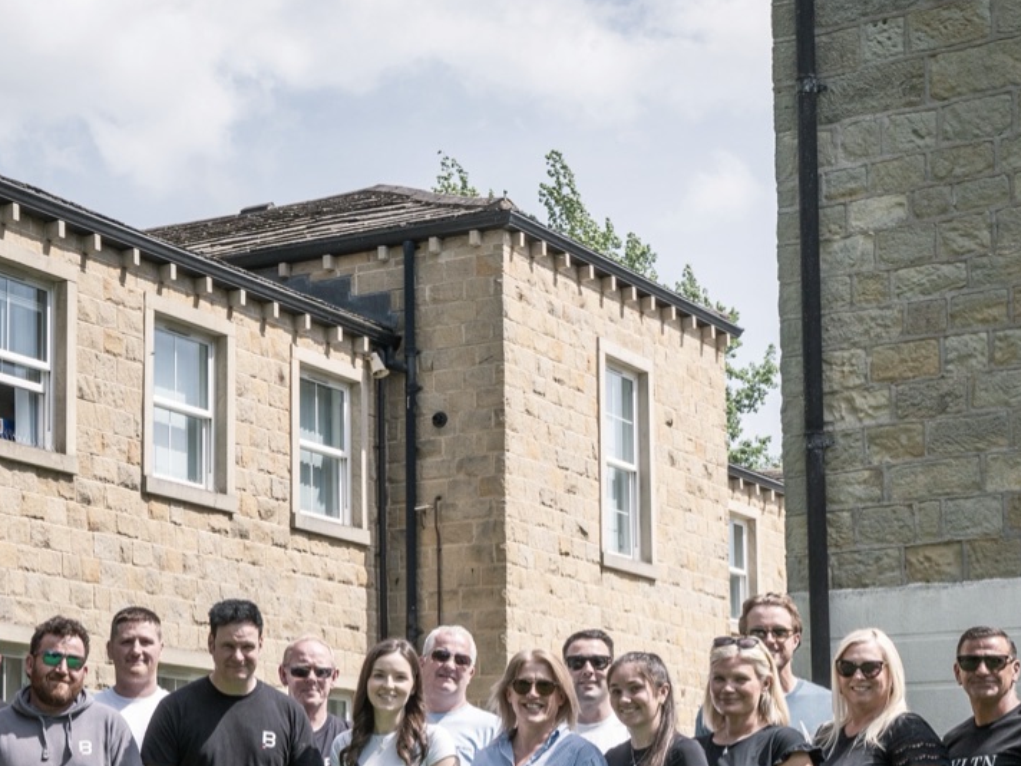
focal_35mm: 83
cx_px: -39
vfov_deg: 17.5
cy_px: 681
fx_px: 2448
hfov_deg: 22.5
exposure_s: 1/1000
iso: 320
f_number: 6.3
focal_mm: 32
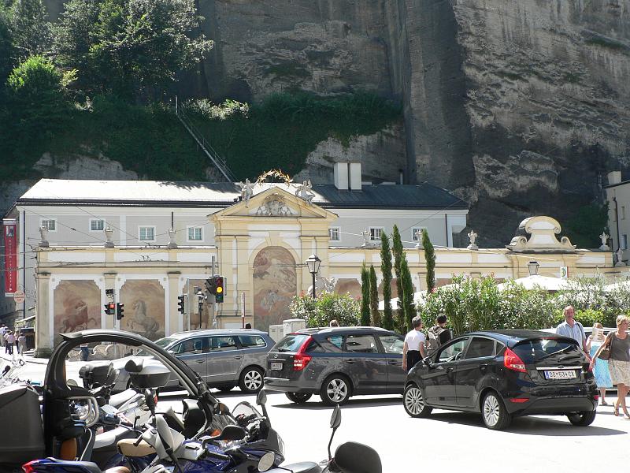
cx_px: 315
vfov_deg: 23.3
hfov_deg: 30.7
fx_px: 1147
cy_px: 236
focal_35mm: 63
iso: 80
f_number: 4
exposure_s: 1/250
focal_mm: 10.5
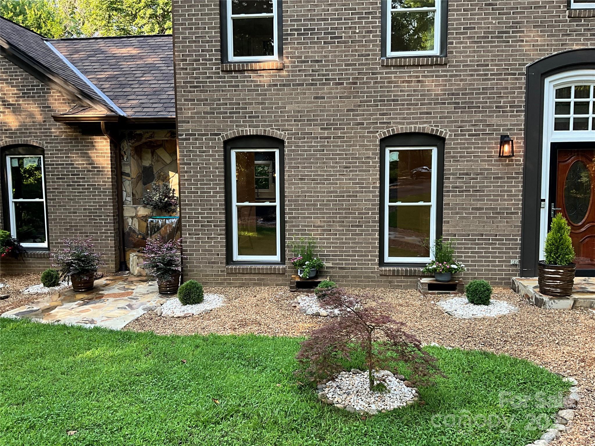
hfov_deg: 61.7
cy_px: 223
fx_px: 498
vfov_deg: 48.2
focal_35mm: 29
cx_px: 298
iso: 32
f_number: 1.8
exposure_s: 1/122
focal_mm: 3
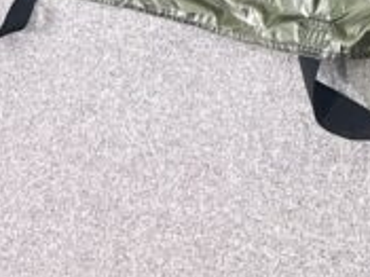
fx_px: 1624
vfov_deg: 8.7
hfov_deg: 11.4
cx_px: 806
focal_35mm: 152
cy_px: -417
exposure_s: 1/100
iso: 125
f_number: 1.5
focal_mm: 5.7
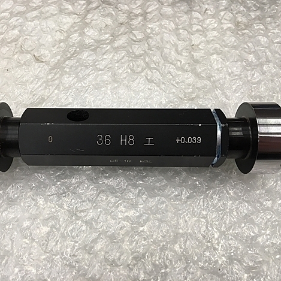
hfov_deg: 46.9
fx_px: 321
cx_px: 110
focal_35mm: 35
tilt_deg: -60.7
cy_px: 140
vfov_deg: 47.2
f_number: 2.2
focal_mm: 4.15
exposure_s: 1/30
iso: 50
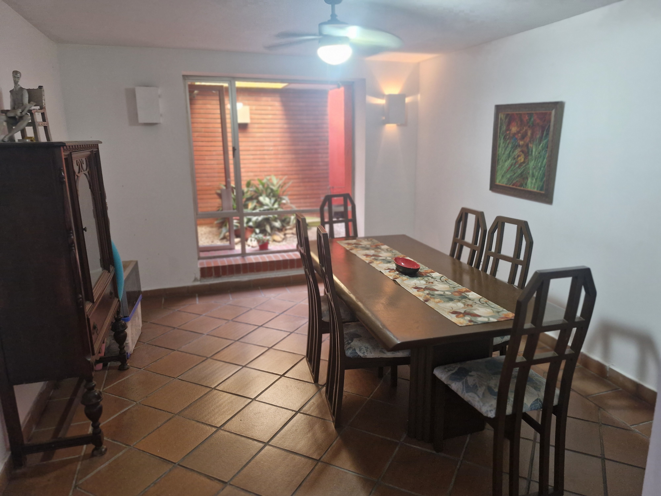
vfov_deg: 58.9
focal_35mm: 23
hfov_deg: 73.9
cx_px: 330
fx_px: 439
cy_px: 248
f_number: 1.8
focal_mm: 5.54
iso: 500
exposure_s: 1/60
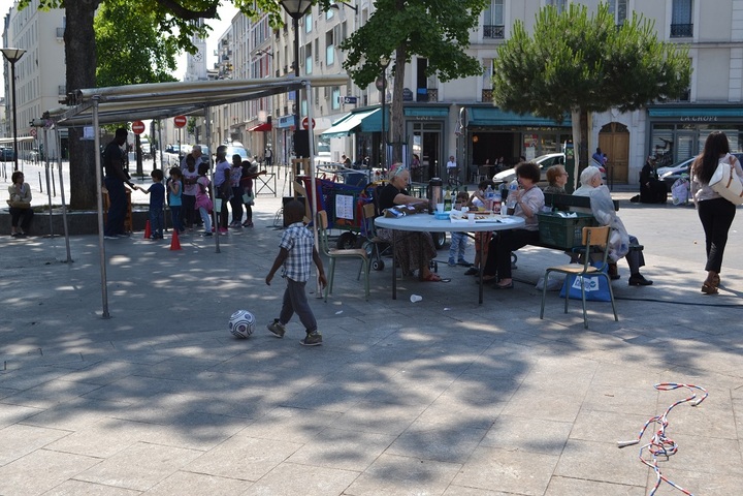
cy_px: 248
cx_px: 372
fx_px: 805
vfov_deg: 34.2
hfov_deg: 49.6
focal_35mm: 39
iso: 100
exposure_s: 1/200
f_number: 7.1
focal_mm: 26
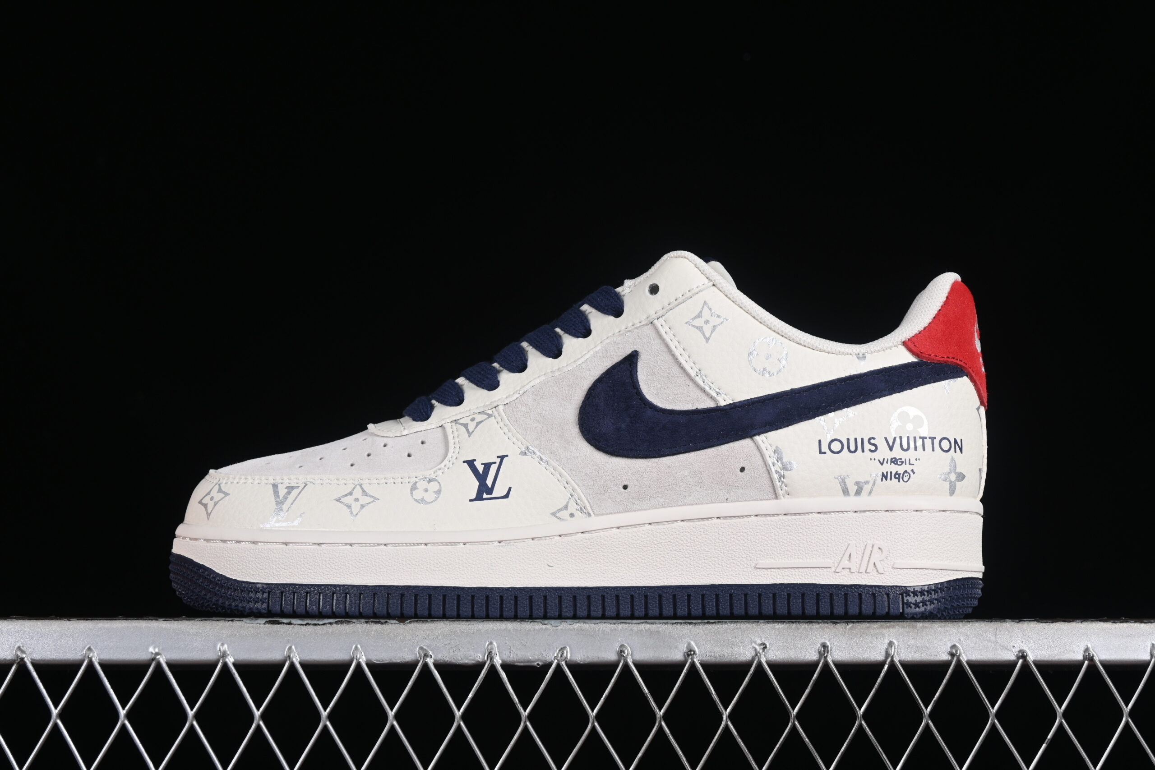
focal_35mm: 75
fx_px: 2406
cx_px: 578
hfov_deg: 27.0
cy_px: 385
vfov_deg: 18.2
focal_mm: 50
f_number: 8
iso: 160
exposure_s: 1/80
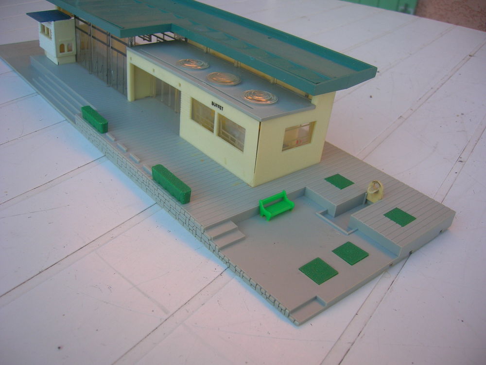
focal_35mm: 34
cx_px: 243
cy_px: 182
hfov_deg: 54.0
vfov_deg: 41.8
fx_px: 477
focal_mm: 5.7
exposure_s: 1/83.3
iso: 50
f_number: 2.9
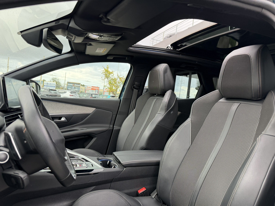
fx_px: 191
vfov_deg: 56.8
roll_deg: -6.0
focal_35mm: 24
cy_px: 103
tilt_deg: +2.7
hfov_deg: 71.6
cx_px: 138
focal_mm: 6.76
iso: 125
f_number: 1.78
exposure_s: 1/215
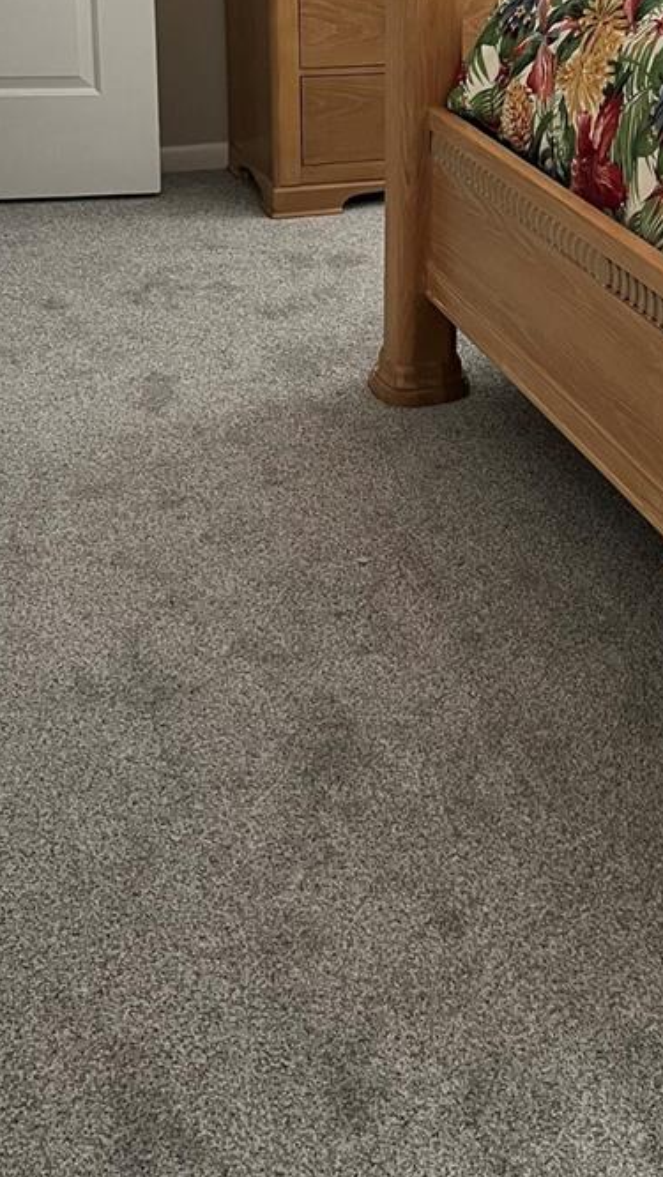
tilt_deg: -15.8
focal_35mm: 51
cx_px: 635
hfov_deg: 22.7
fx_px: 1593
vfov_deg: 38.4
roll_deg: -2.2
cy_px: 173
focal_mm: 5.7
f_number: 1.5
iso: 250
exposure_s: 1/60
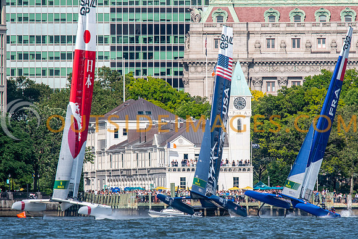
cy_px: 133
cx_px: 202
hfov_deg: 2.9
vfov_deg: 1.9
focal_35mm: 722
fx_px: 7181
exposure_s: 1/2000
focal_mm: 420
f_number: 5.6
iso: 500
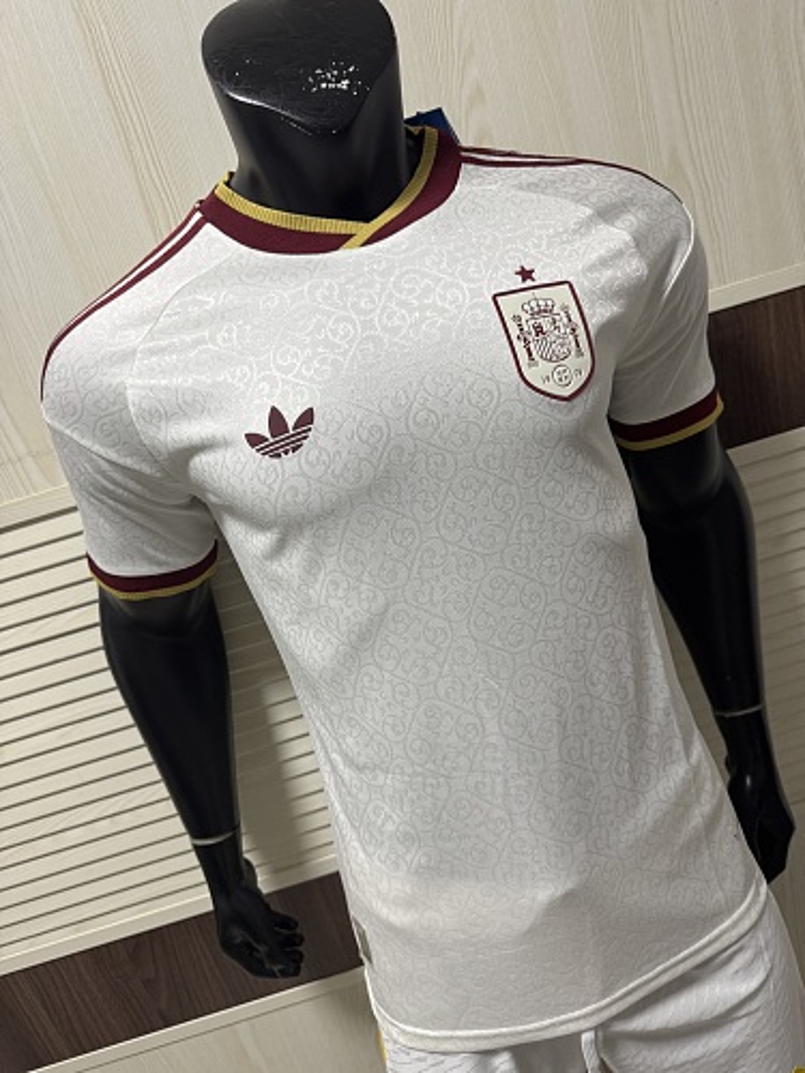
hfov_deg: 56.8
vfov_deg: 71.6
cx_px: 402
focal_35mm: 24
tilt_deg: -18.5
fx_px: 744
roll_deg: +15.9
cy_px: 536
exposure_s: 1/87
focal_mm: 6.76
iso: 200
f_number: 1.78
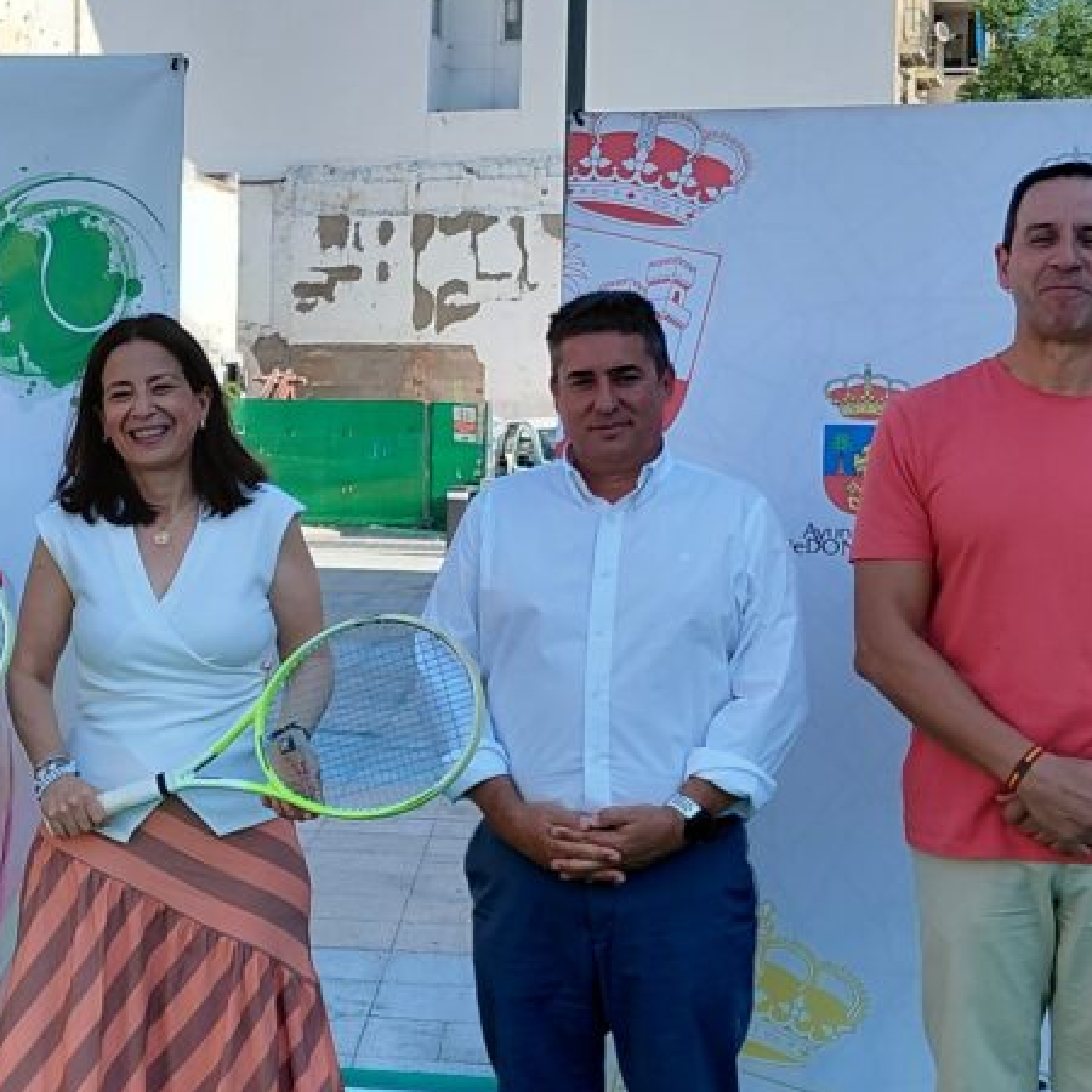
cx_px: 218
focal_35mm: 70
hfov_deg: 24.3
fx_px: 2498
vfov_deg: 24.6
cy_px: 379
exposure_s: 1/1187
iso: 50
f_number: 1.8
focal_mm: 4.69
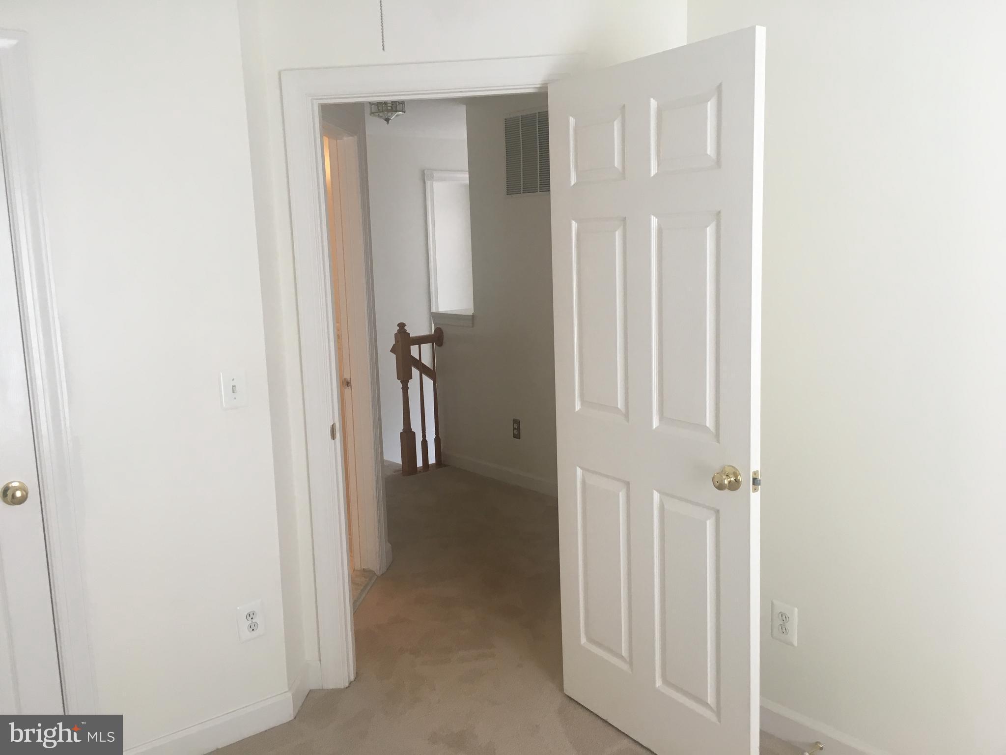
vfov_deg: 48.2
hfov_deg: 61.7
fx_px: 843
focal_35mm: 29
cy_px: 378
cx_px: 503
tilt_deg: -7.8
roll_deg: +2.3
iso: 25
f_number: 2.2
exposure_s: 1/30
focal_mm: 4.15
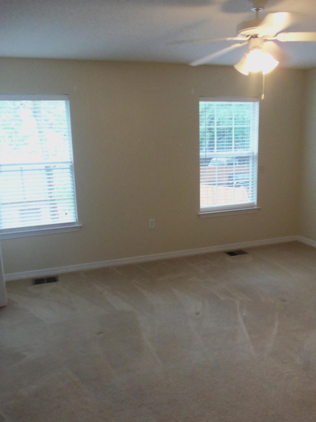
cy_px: 211
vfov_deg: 63.4
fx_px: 341
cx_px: 158
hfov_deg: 49.7
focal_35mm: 28
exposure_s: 1/60
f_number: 3.3
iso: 400
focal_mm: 5.1
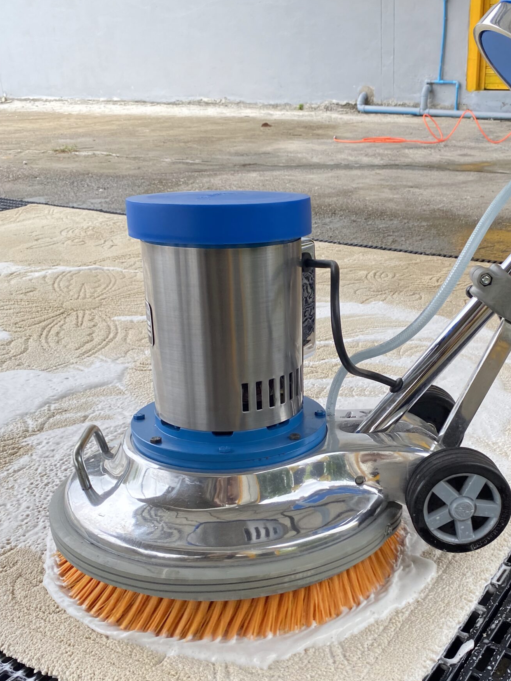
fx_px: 748
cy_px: 417
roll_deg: +0.6
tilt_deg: -26.0
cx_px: 343
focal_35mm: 38
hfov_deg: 37.3
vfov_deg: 48.6
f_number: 1.8
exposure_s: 1/473
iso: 32
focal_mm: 4.25
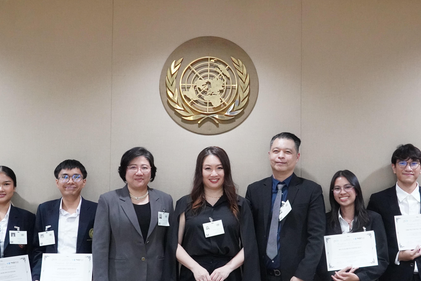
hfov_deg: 39.0
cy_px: 175
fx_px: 593
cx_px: 240
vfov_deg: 26.5
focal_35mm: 51
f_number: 8
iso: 6400
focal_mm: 23
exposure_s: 1/30
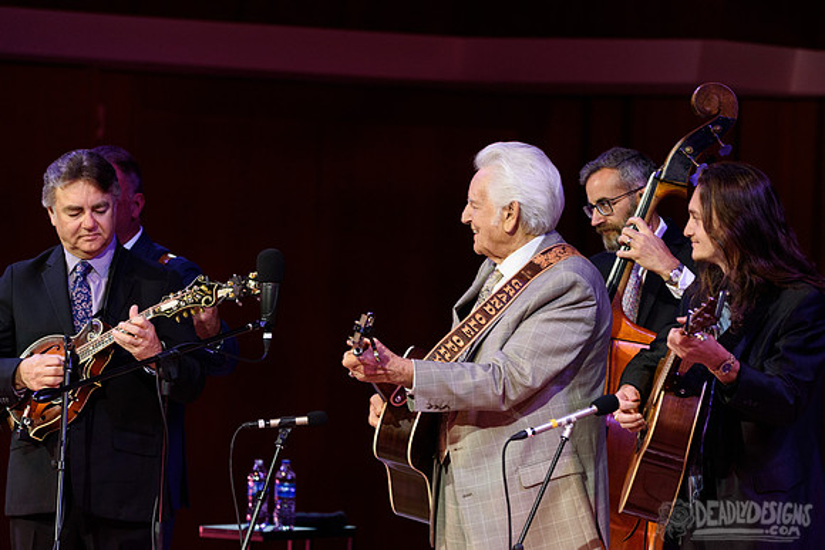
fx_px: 5748
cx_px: 431
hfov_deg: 8.2
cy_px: 267
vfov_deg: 5.5
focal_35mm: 251
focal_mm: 240
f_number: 5.3
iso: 2500
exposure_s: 1/320
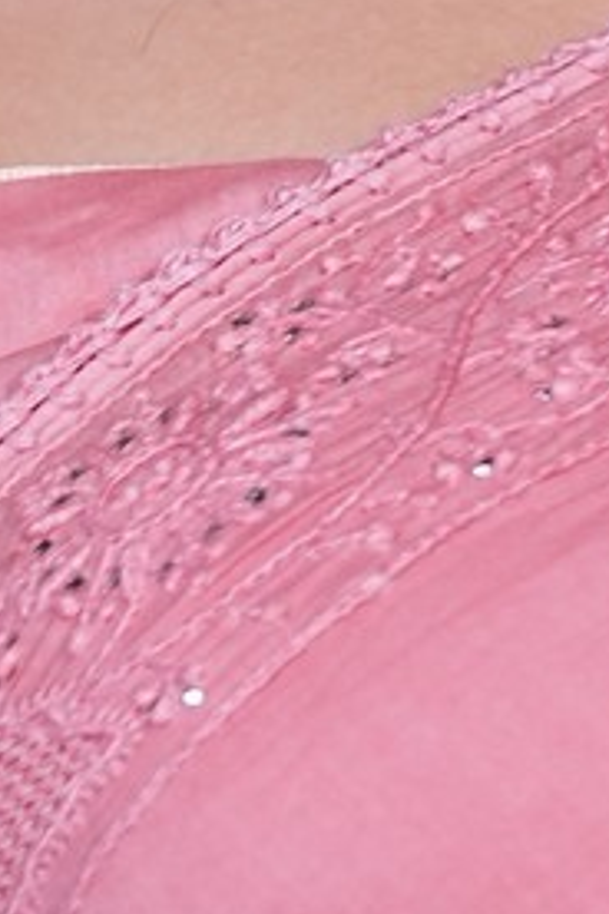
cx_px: 1109
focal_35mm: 1486
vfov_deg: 1.4
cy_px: -1123
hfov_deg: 0.9
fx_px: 37704
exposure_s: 1/60
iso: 250
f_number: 3.2
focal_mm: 161
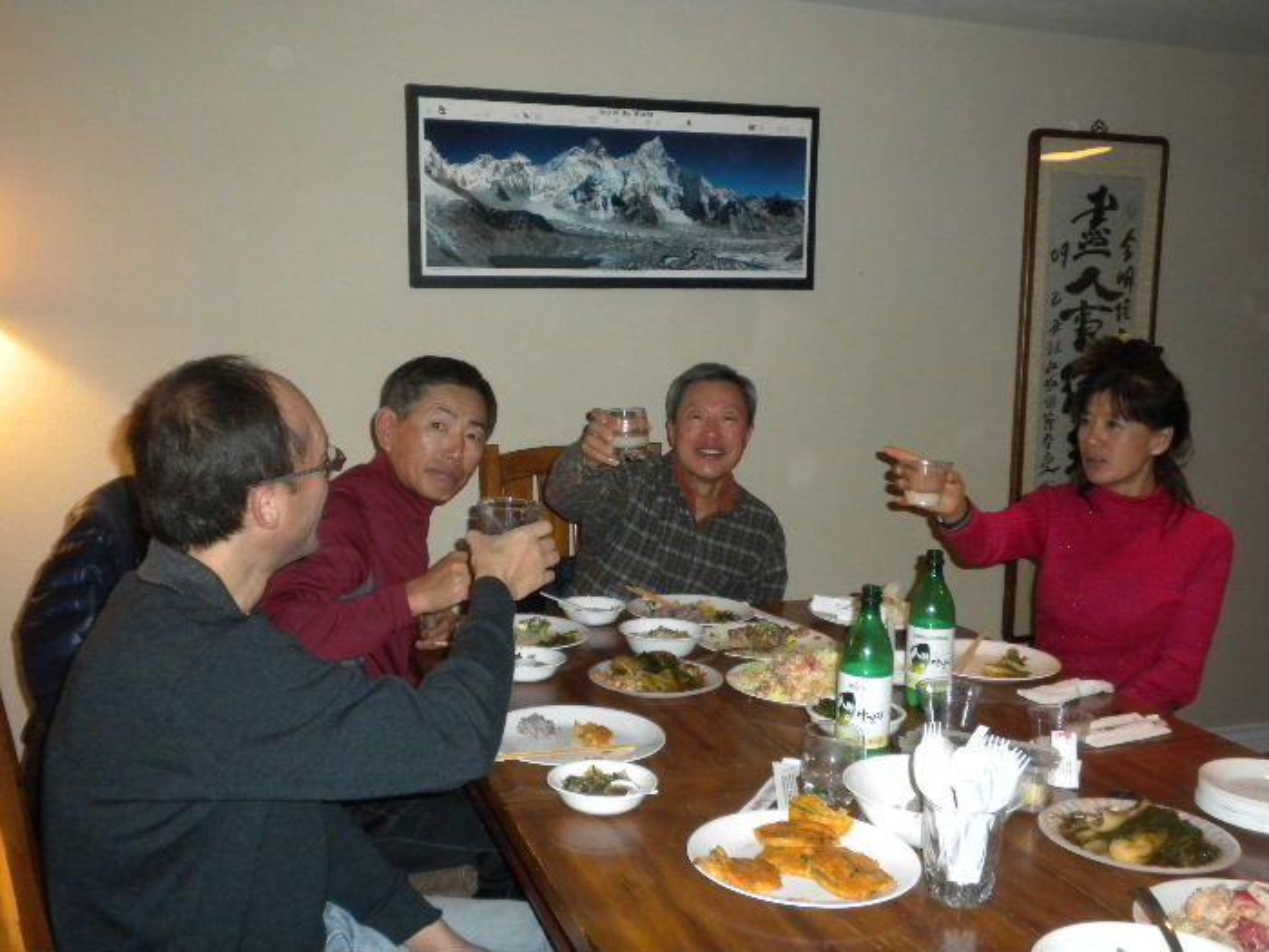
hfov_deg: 50.1
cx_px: 634
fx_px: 1356
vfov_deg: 38.7
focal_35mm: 37
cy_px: 476
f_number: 3.5
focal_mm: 6.6
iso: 400
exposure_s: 1/30
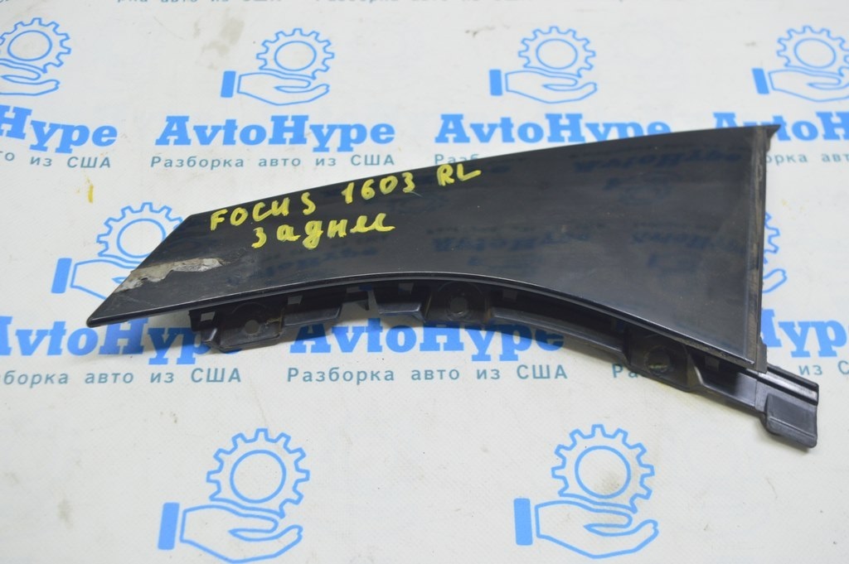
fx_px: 954
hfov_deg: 48.0
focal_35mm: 40
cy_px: 282
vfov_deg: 33.0
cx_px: 424
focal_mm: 27
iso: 400
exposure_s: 1/20
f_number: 5.6
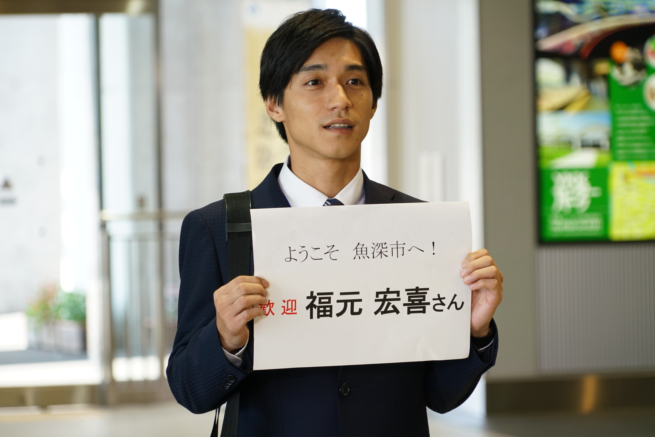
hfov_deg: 10.4
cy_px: 218
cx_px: 328
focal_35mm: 198
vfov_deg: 6.9
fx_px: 3603
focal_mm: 198
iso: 1250
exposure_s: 1/125
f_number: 7.1
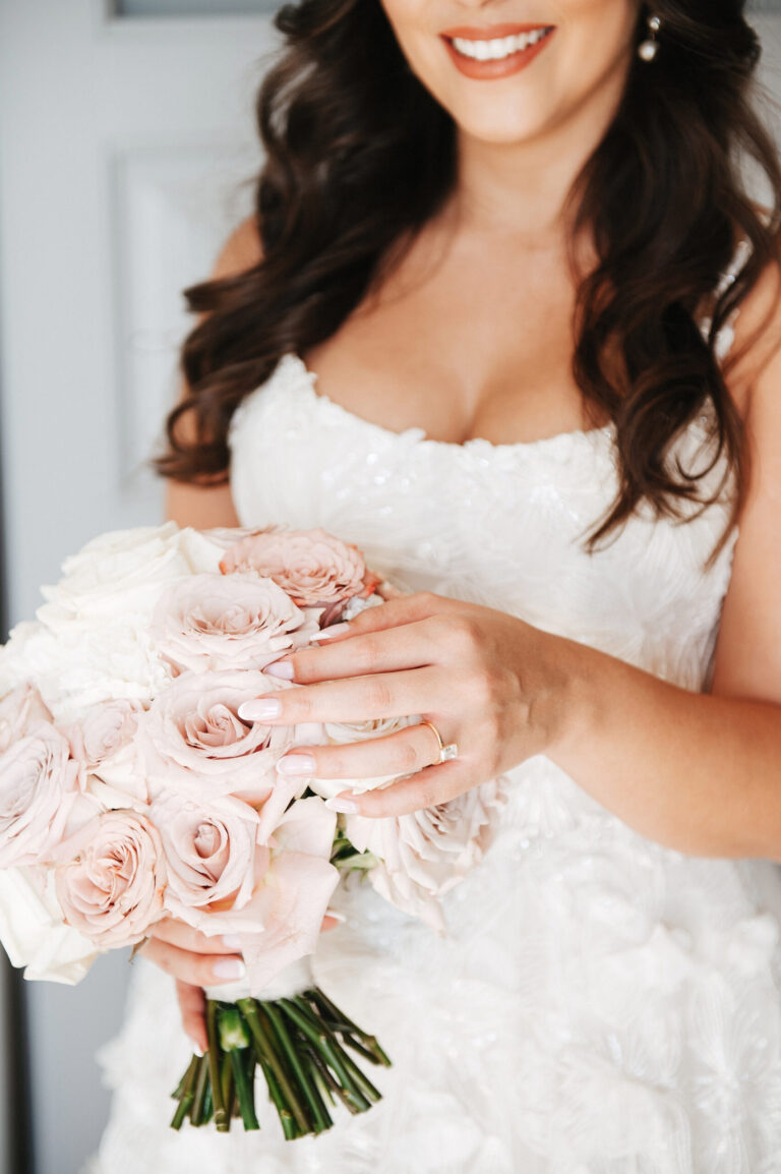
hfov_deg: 19.4
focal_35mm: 70
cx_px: 390
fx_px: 2280
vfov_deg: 28.9
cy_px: 587
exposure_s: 1/125
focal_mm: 70
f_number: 3.5
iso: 100
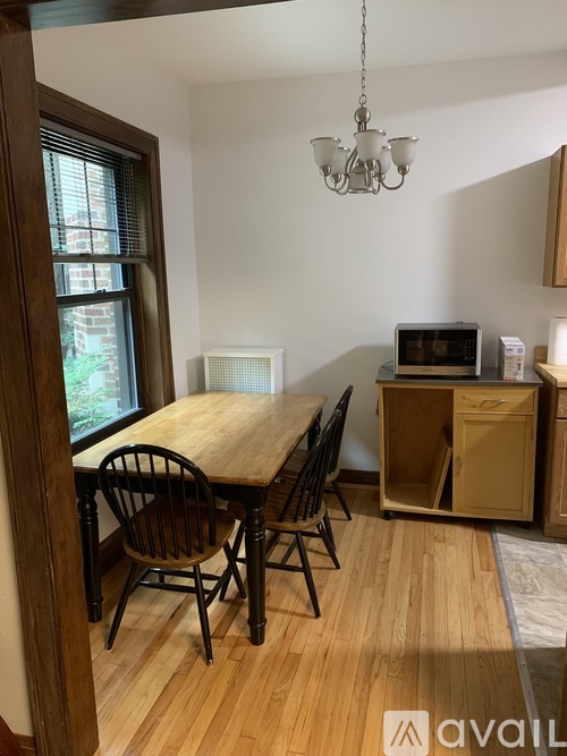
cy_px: 378
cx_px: 284
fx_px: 568
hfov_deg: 53.0
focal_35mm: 26
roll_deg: +1.6
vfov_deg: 67.3
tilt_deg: -9.9
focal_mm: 4.25
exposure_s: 1/55
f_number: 1.8
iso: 400
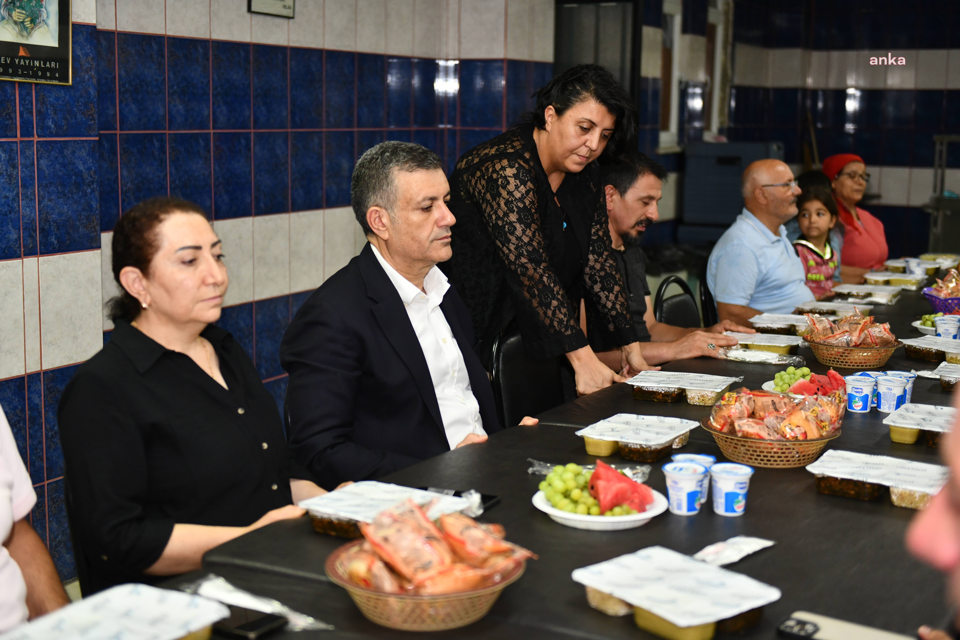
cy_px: 320
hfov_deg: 39.6
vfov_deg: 27.0
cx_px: 480
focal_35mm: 50
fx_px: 1333
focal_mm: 50
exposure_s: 1/250
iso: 1250
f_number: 2.8
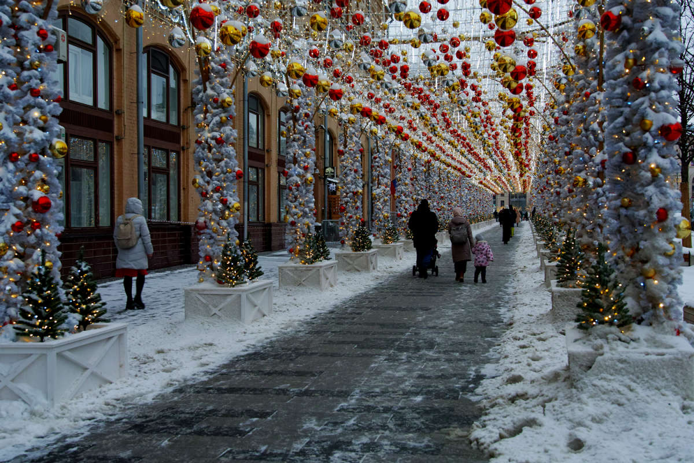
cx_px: 347
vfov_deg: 27.0
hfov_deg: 39.6
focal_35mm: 50
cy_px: 232
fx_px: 964
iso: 100
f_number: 5
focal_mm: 38
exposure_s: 1/80
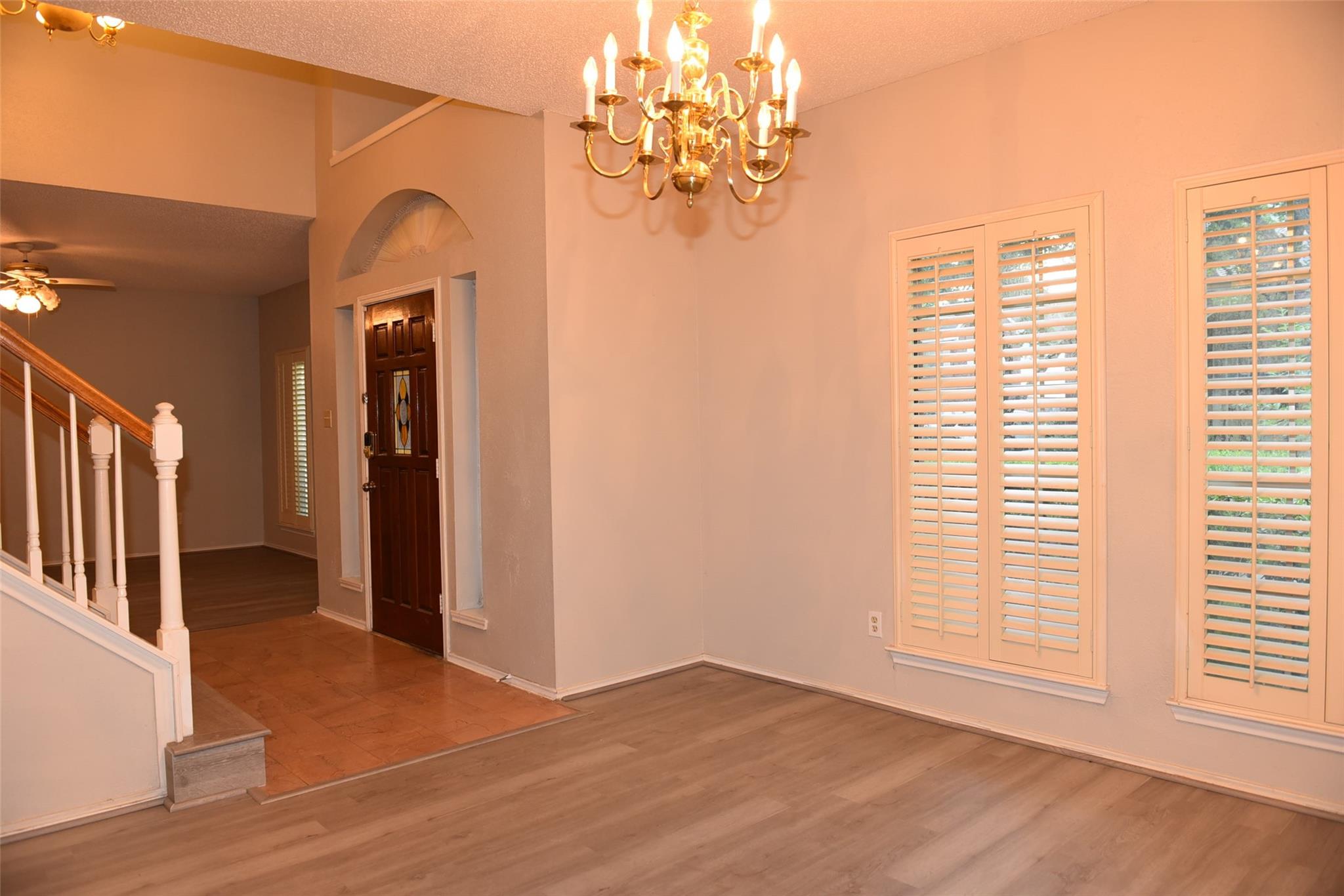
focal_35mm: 24
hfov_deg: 73.7
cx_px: 672
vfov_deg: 53.1
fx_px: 896
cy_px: 448
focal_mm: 24
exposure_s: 1/60
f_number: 4
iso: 800
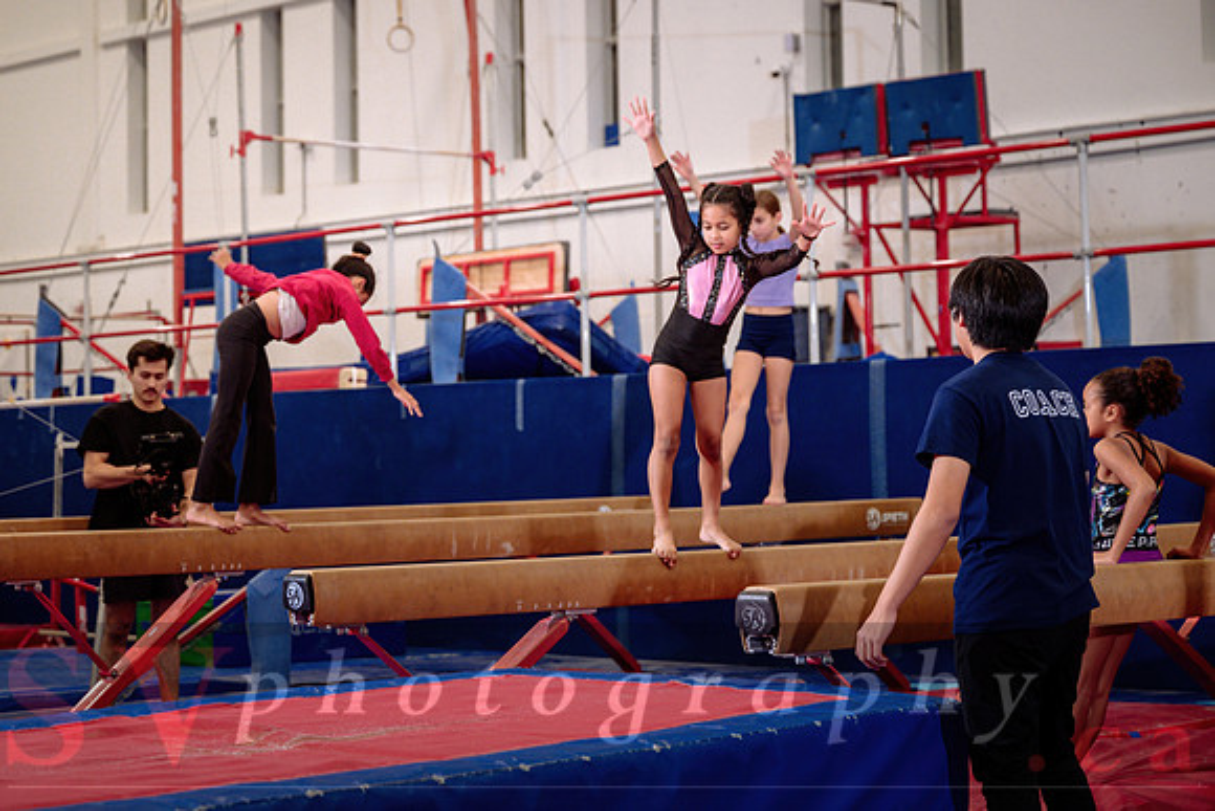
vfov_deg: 17.2
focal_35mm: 79
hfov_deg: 25.6
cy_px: 352
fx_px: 2673
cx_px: 528
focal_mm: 70
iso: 800
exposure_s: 1/250
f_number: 3.5
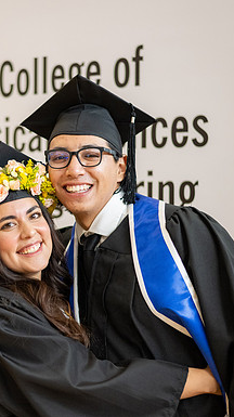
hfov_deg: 15.1
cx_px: 27
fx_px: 873
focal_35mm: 79
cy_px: 208
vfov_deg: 26.9
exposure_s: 1/640
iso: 2000
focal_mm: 50
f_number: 1.8
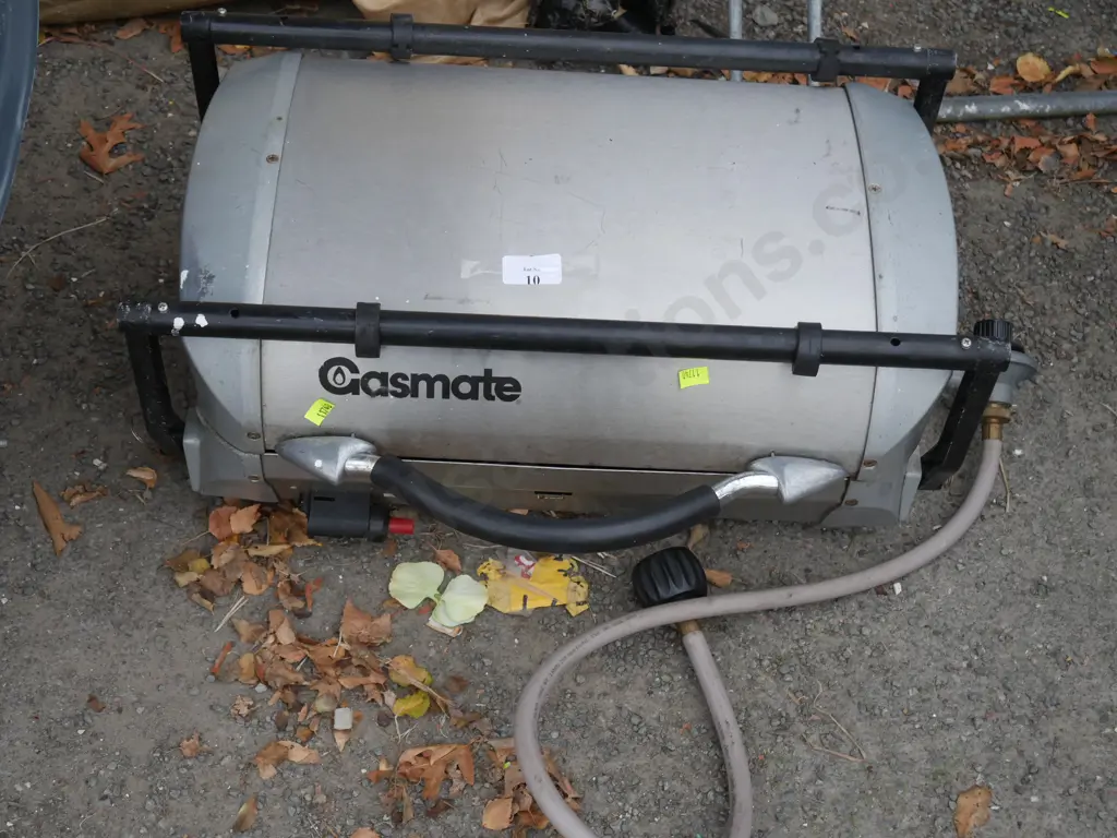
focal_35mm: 52
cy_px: 419
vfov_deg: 28.0
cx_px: 558
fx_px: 1678
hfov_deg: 36.8
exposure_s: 1/60
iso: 500
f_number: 5.3
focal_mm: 26
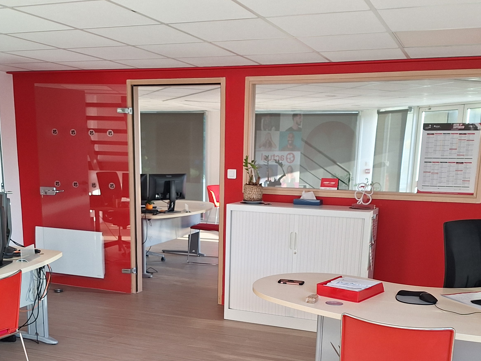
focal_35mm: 40
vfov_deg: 35.0
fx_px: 556
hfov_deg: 46.8
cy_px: 279
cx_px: 229
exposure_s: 1/123
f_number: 1.8
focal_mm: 5.54
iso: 40
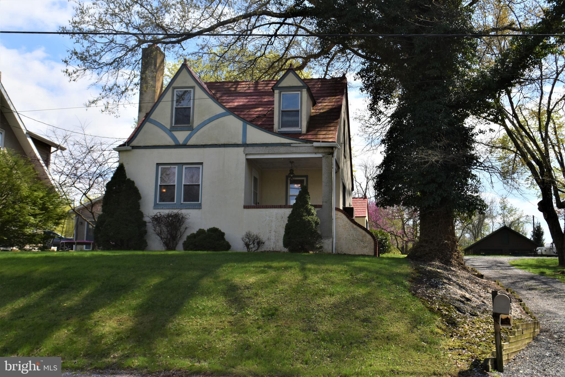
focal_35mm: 42
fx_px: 659
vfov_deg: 31.9
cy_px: 188
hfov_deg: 46.4
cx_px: 282
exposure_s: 1/200
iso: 100
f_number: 10
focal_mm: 28
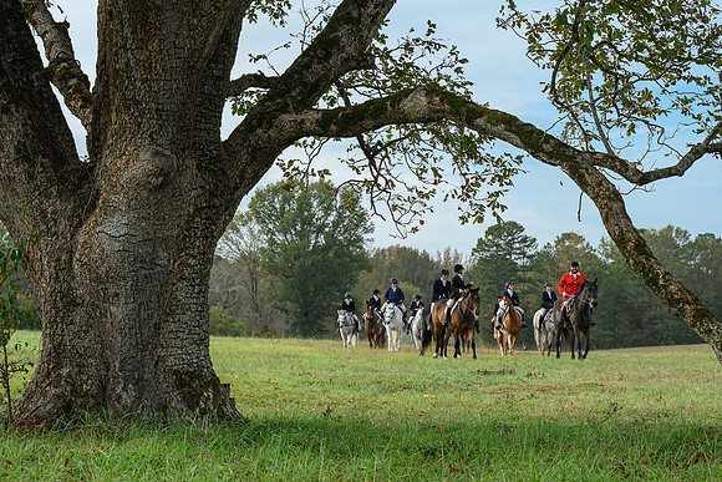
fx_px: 2044
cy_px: 280
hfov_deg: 20.0
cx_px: 412
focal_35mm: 102
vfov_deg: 13.4
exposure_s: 1/500
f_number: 6.3
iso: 400
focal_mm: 83
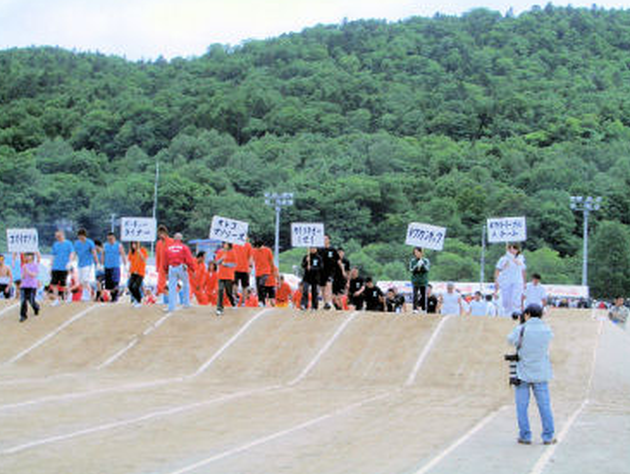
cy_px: 238
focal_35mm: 65
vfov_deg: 22.6
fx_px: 1184
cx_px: 306
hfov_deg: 29.8
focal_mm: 10.2
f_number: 5.6
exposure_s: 1/500
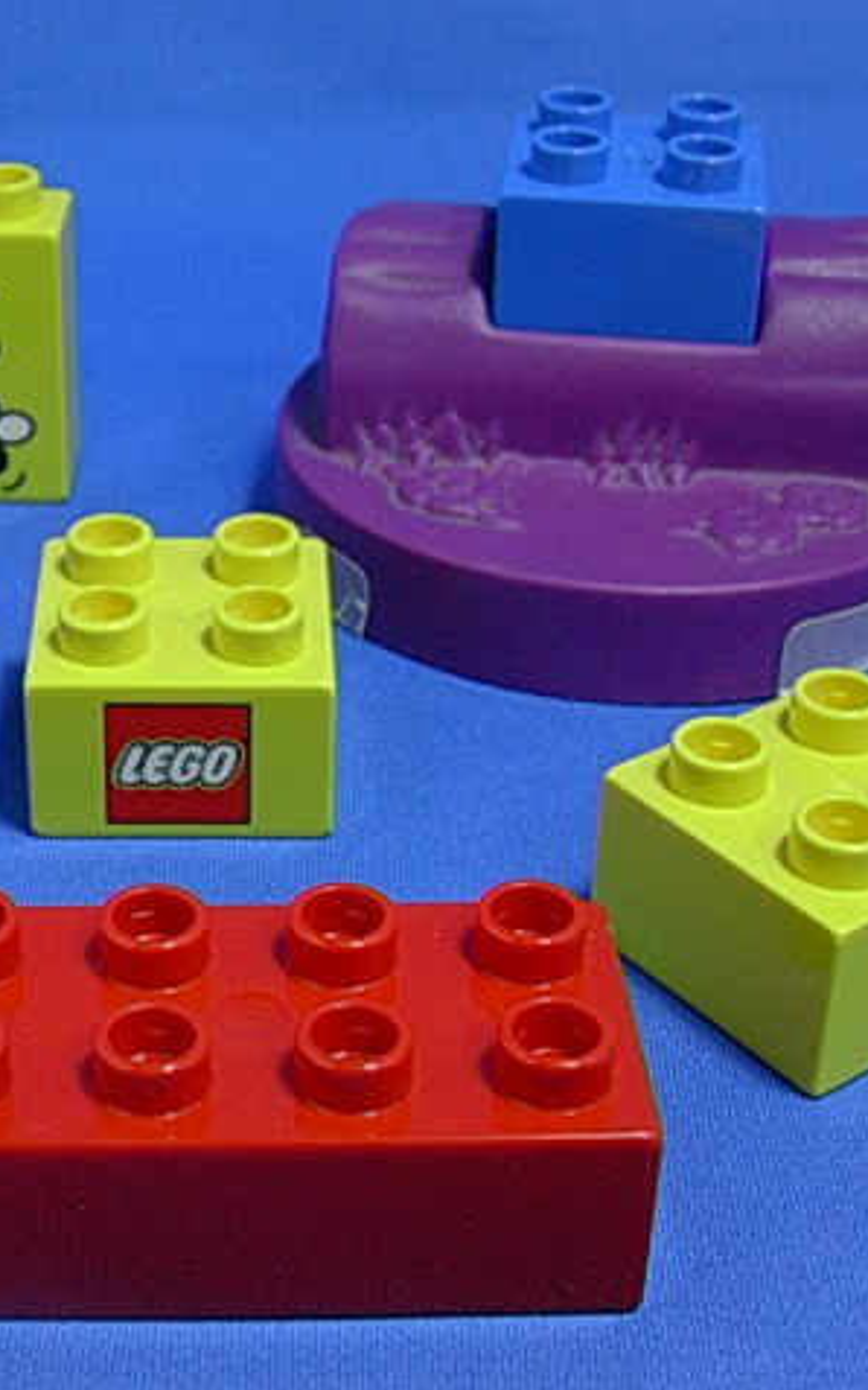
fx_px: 2423
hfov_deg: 20.1
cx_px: 178
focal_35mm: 64
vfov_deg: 32.0
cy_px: 696
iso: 70
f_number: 2.9
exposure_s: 1/27.6
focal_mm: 6.7
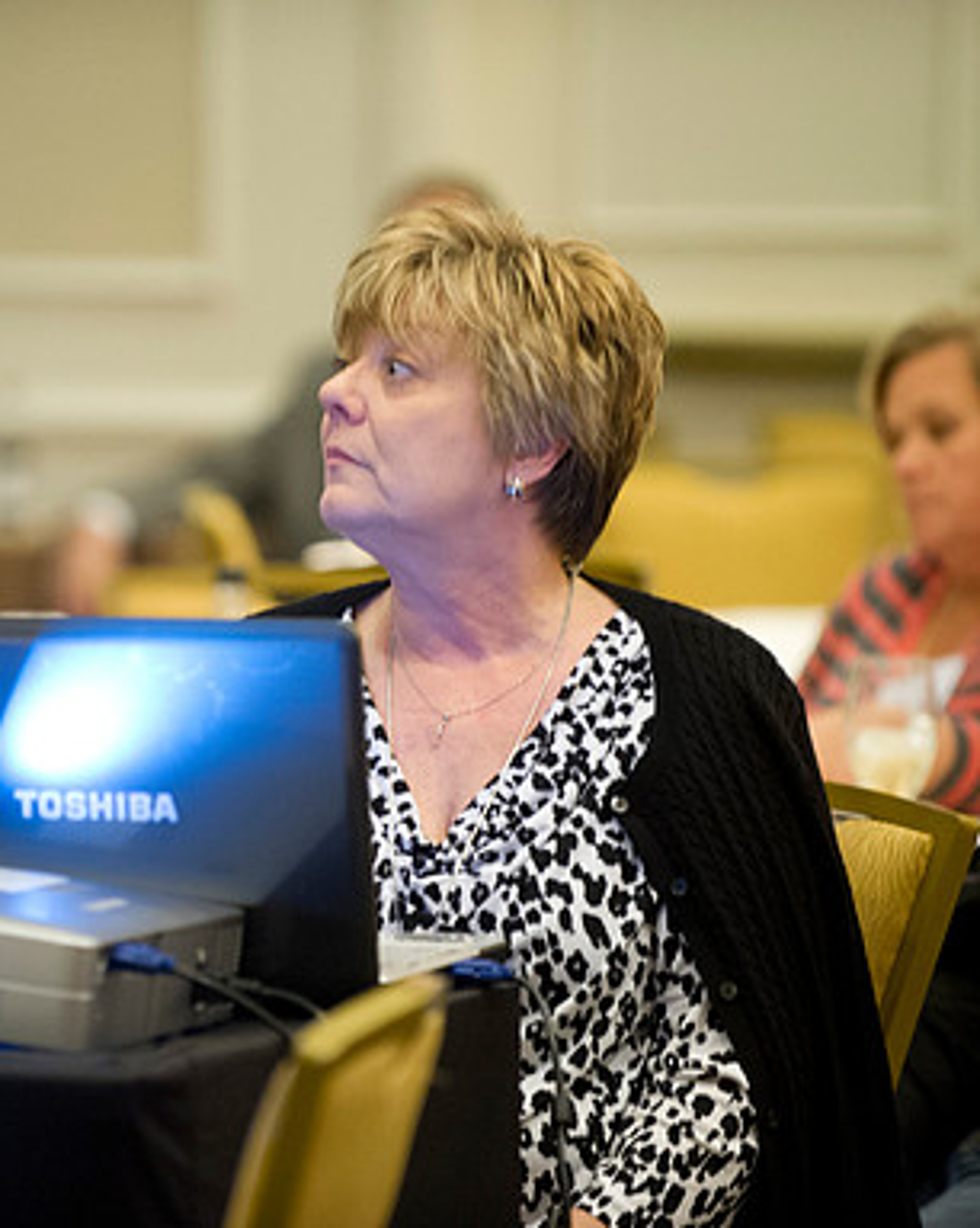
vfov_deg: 6.8
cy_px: 616
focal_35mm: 284
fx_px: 10305
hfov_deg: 5.4
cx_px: 205
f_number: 2.8
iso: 3200
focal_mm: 200
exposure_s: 1/60
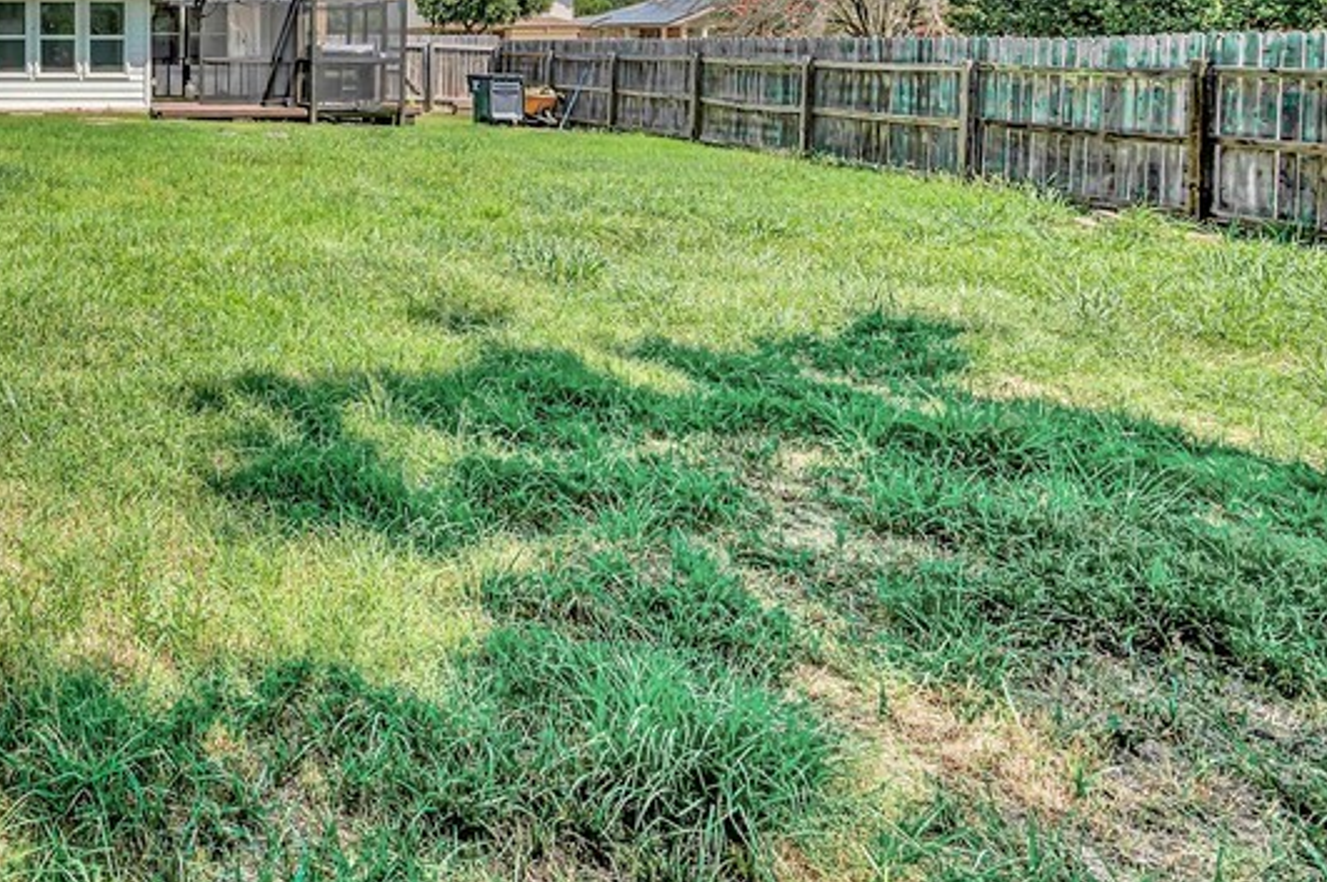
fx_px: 994
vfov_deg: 43.2
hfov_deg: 55.4
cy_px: 69
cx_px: 62
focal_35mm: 27
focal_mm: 14
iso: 100
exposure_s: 1/1250
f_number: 8
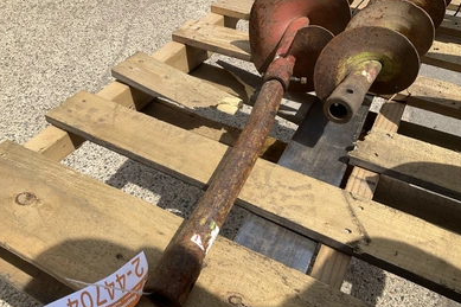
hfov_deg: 60.3
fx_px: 397
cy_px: 148
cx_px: 228
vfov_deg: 42.3
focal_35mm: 31
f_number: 1.8
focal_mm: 3
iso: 25
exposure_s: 1/1912
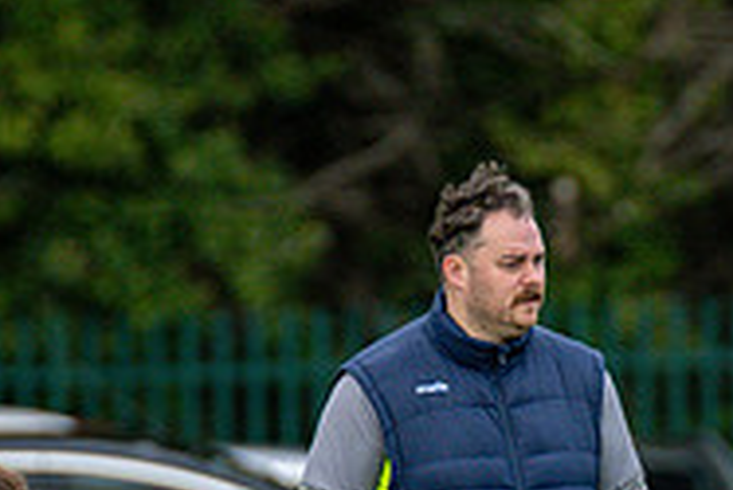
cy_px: 706
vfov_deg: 1.0
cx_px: 568
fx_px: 28405
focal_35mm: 1394
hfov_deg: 1.5
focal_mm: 300
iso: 1100
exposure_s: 1/6400
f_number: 2.8
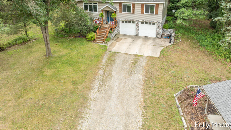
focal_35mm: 27
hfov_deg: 69.9
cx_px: 115
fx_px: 165
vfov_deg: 42.2
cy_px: 41
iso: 130
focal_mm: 12.29
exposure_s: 1/80
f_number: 2.8
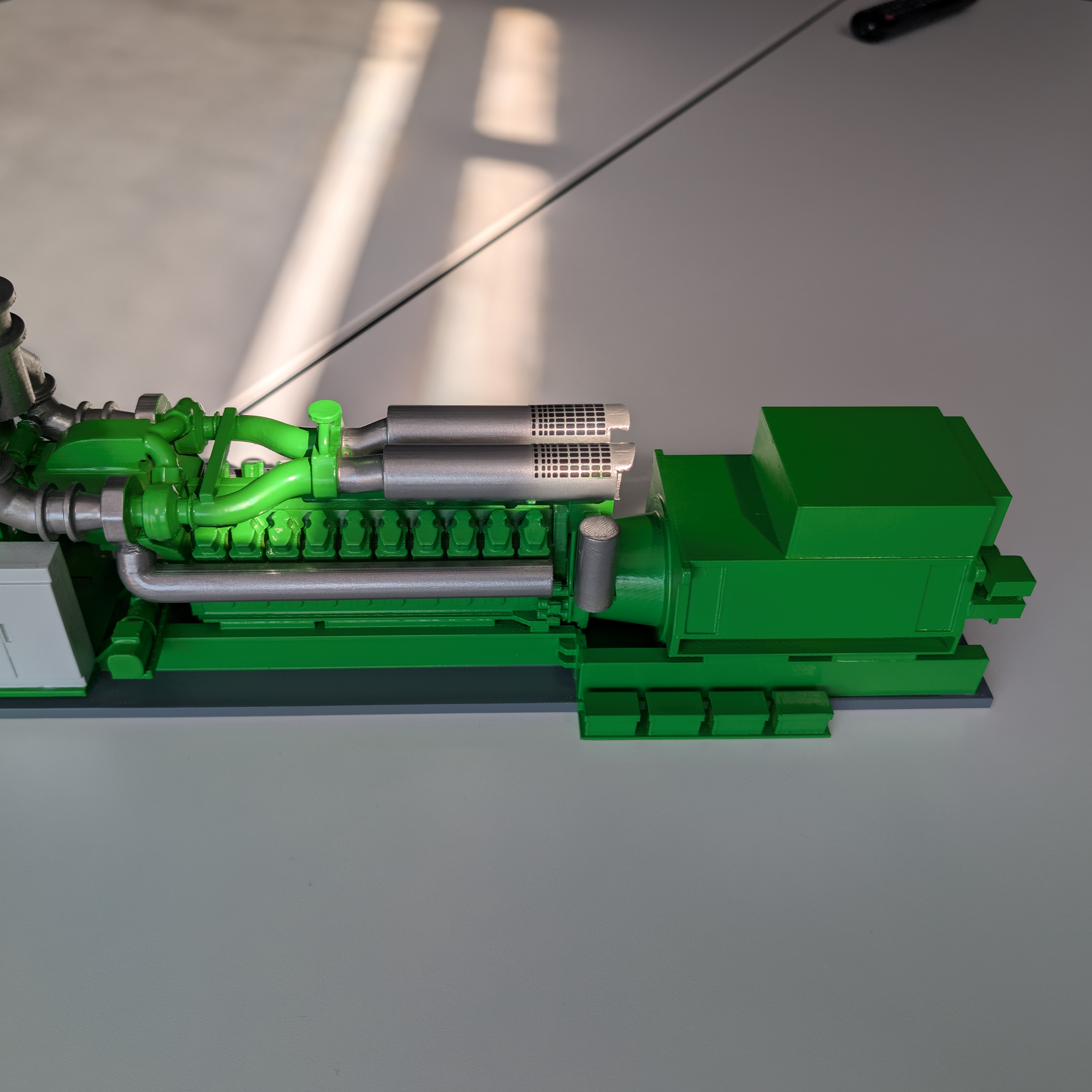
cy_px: 538
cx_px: 476
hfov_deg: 55.5
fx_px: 1035
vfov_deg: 55.6
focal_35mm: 29
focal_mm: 6.9
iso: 21
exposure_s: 1/495
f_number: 1.68
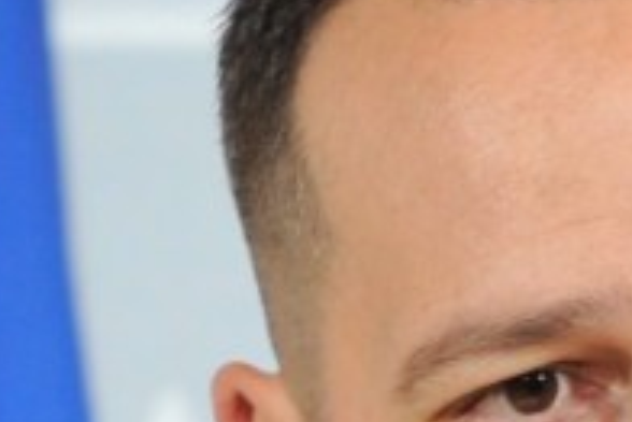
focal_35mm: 1223
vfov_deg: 1.1
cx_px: 645
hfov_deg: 1.7
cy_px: 751
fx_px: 21486
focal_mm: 200
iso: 1000
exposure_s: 1/100
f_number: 4
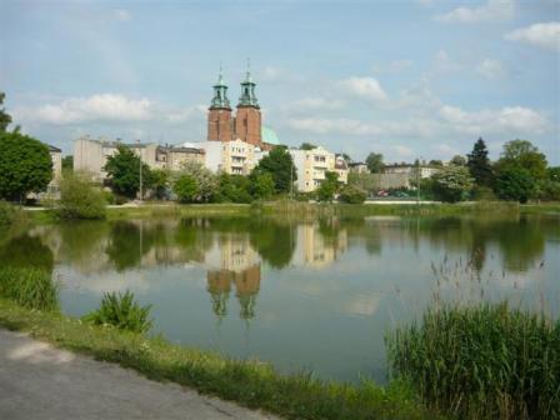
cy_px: 210
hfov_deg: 55.4
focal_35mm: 33
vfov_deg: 42.9
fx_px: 534
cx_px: 280
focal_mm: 5.5
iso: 100
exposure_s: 1/250
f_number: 8
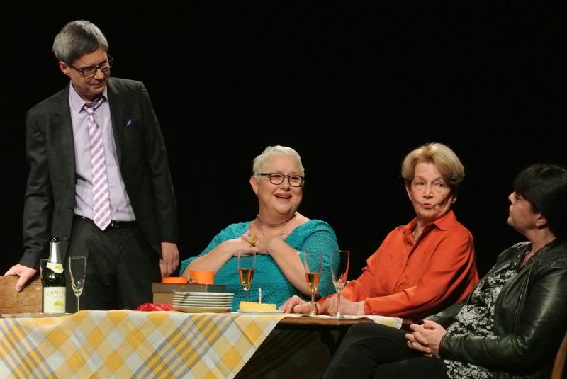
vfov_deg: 11.9
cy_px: 190
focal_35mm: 115
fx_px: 1813
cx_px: 284
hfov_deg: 17.8
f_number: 7.1
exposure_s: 1/80
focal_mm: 42.7
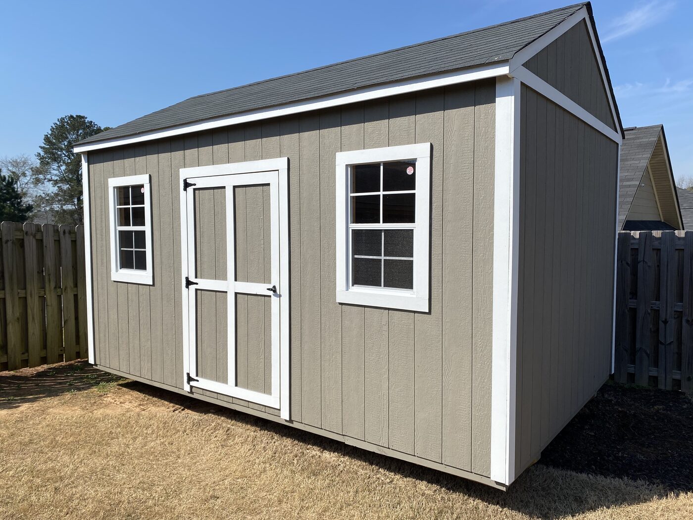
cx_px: 346
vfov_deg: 53.1
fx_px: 521
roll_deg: +0.7
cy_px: 260
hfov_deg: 67.3
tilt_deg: -4.6
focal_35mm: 26
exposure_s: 1/3984
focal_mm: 4.25
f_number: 1.8
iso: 32
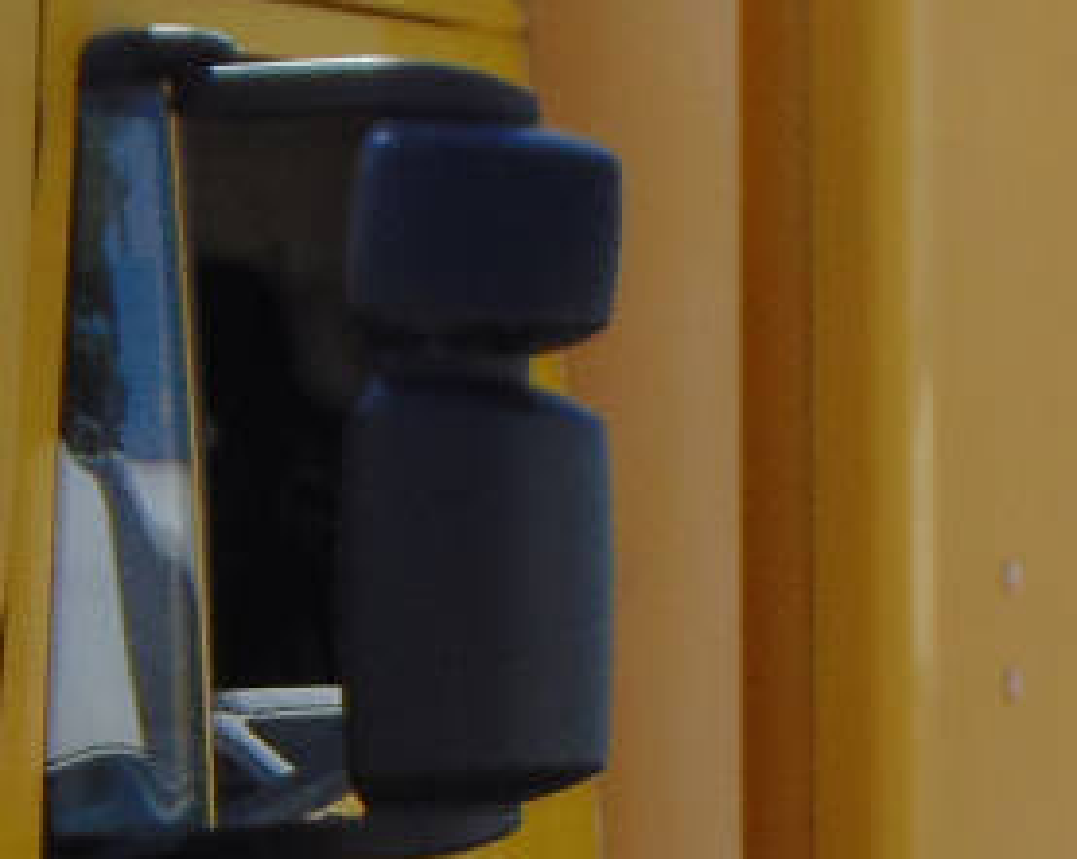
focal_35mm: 237
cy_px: 987
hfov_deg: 8.1
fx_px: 7546
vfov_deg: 6.5
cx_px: 124
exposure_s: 1/250
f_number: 8.7
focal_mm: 7.6
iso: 80
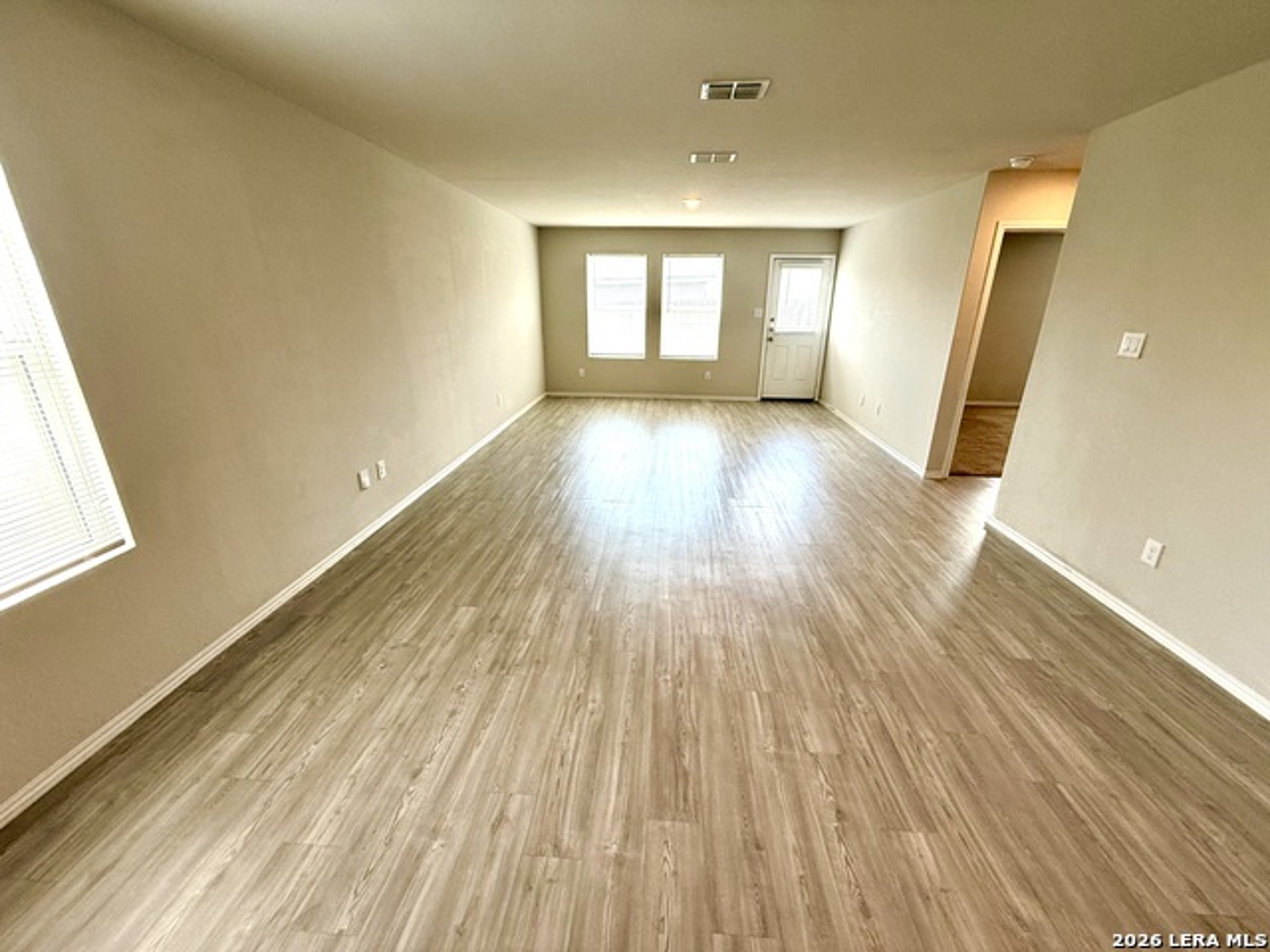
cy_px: 476
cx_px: 635
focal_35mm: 14
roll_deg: -0.9
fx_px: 514
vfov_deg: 85.7
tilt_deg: -19.0
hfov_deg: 102.1
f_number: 2.2
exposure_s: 1/120
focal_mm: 2.22
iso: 125
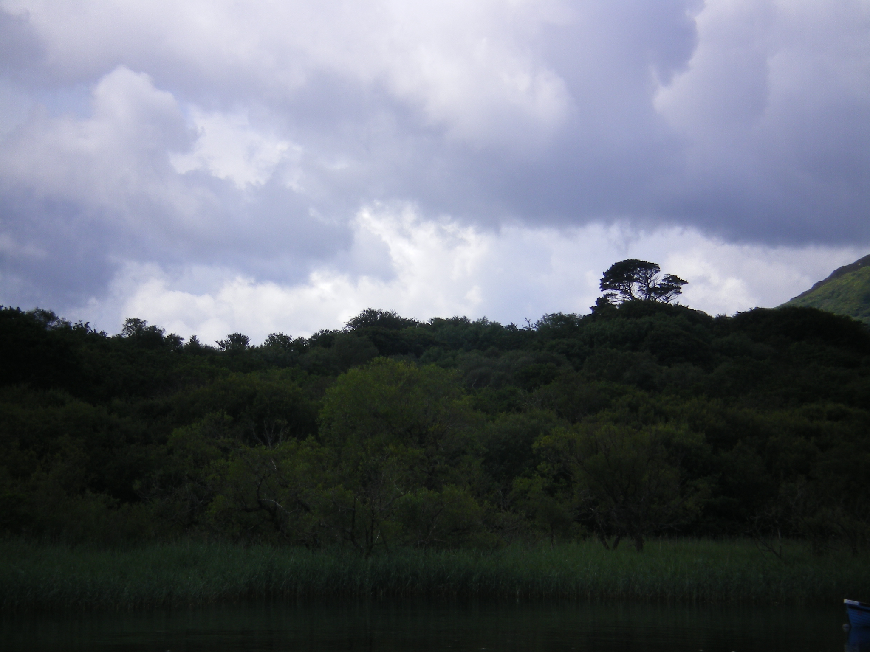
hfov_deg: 17.3
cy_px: 326
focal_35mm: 114
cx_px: 435
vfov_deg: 13.0
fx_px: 2865
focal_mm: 18.9
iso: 64
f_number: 8.5
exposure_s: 1/125
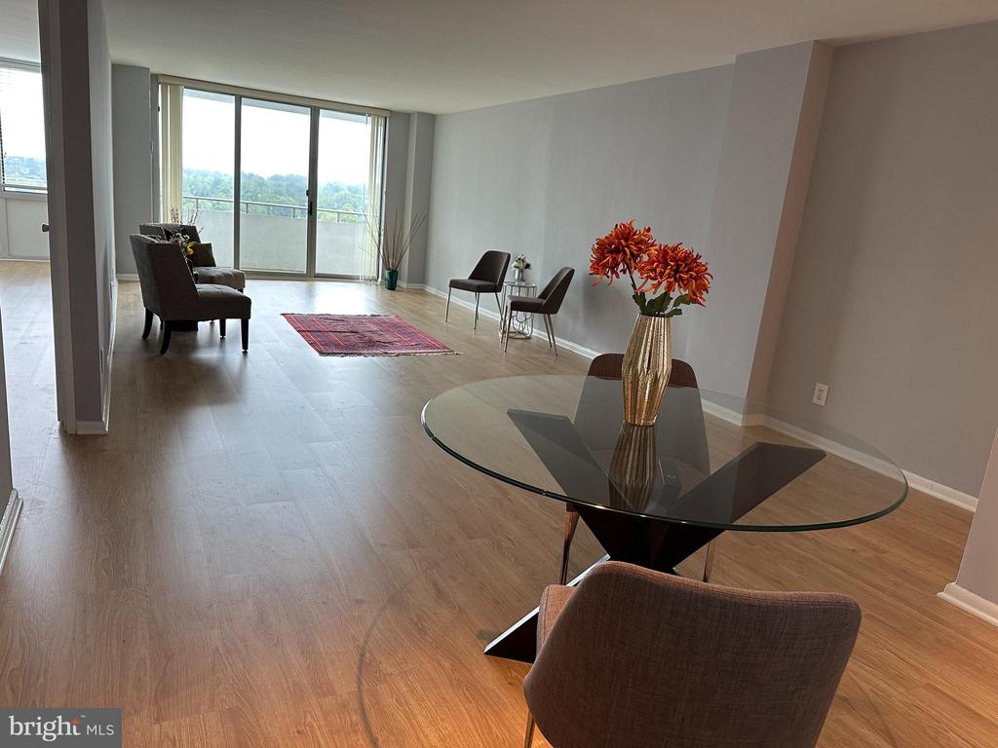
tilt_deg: -13.4
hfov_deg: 71.6
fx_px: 692
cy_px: 374
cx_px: 499
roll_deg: -5.6
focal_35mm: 24
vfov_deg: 56.8
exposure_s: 1/120
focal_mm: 6.86
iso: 200
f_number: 1.78
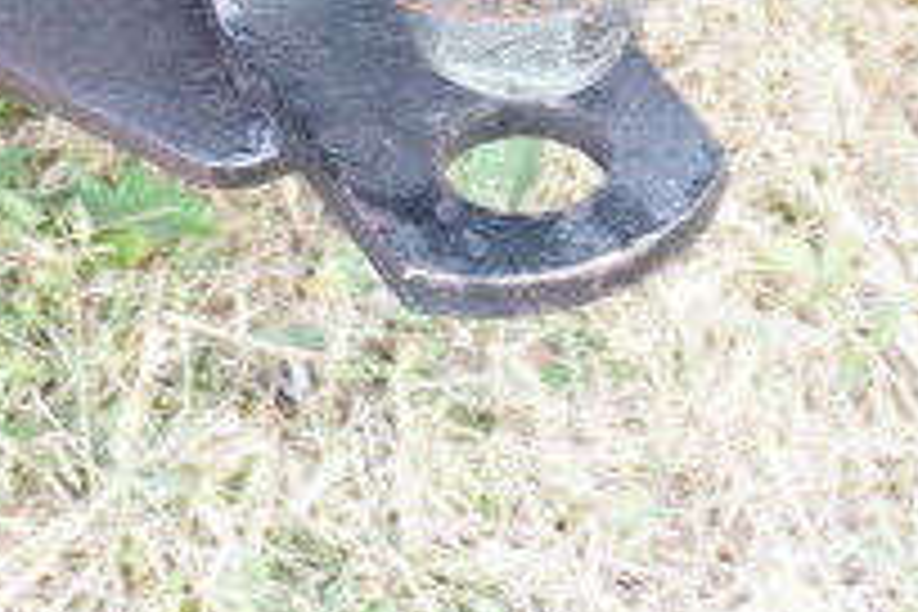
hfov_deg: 8.8
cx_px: 324
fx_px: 5995
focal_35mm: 235
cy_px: -1186
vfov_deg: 5.5
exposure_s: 1/60
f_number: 4.5
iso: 800
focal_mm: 25
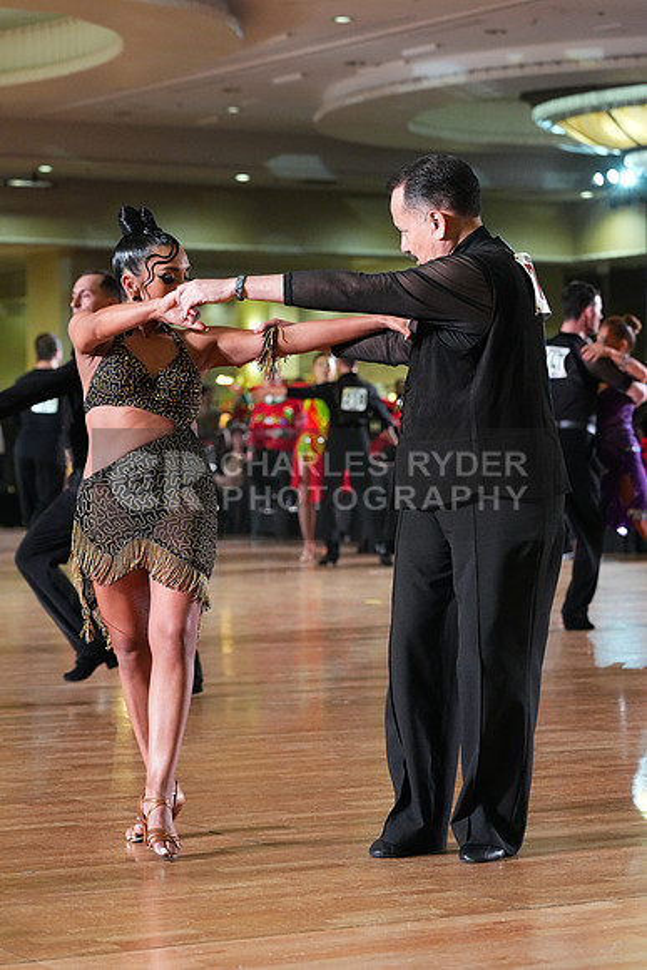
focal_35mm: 100
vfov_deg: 20.4
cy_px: 485
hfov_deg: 13.7
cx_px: 324
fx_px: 2694
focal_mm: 100
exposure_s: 1/400
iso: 8000
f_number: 5
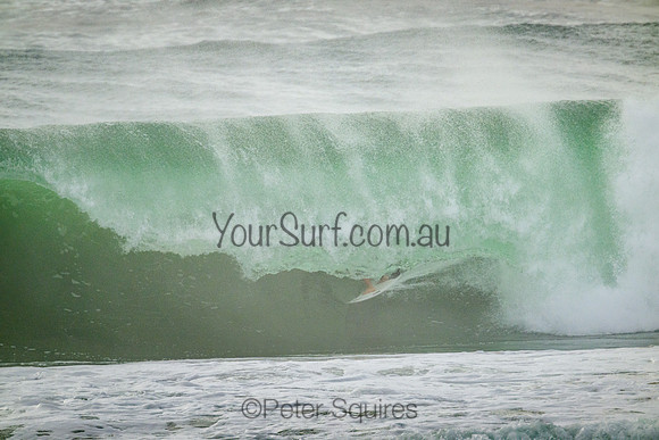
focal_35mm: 800
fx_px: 14647
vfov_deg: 1.7
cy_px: 220
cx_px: 330
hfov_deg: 2.6
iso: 1800
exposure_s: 1/2500
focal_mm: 800
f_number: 11
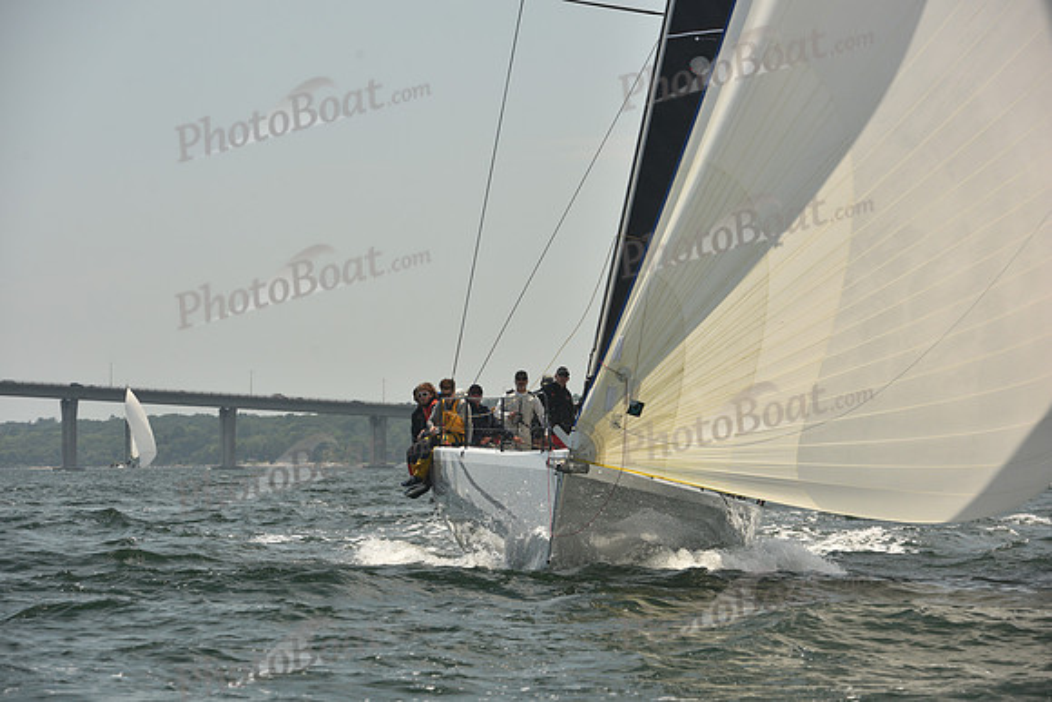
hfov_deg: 14.7
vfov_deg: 9.8
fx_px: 4092
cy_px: 351
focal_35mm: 140
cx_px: 526
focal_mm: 140
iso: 250
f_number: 7.1
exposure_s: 1/640
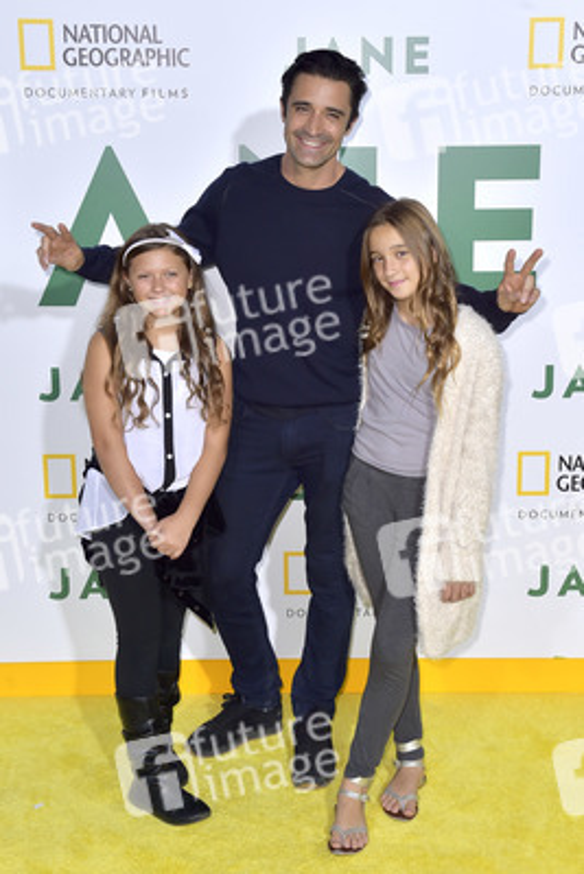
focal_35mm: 48
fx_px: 1167
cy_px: 437
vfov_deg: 41.1
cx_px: 292
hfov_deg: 28.1
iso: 500
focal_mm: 48
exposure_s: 1/320
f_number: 6.3
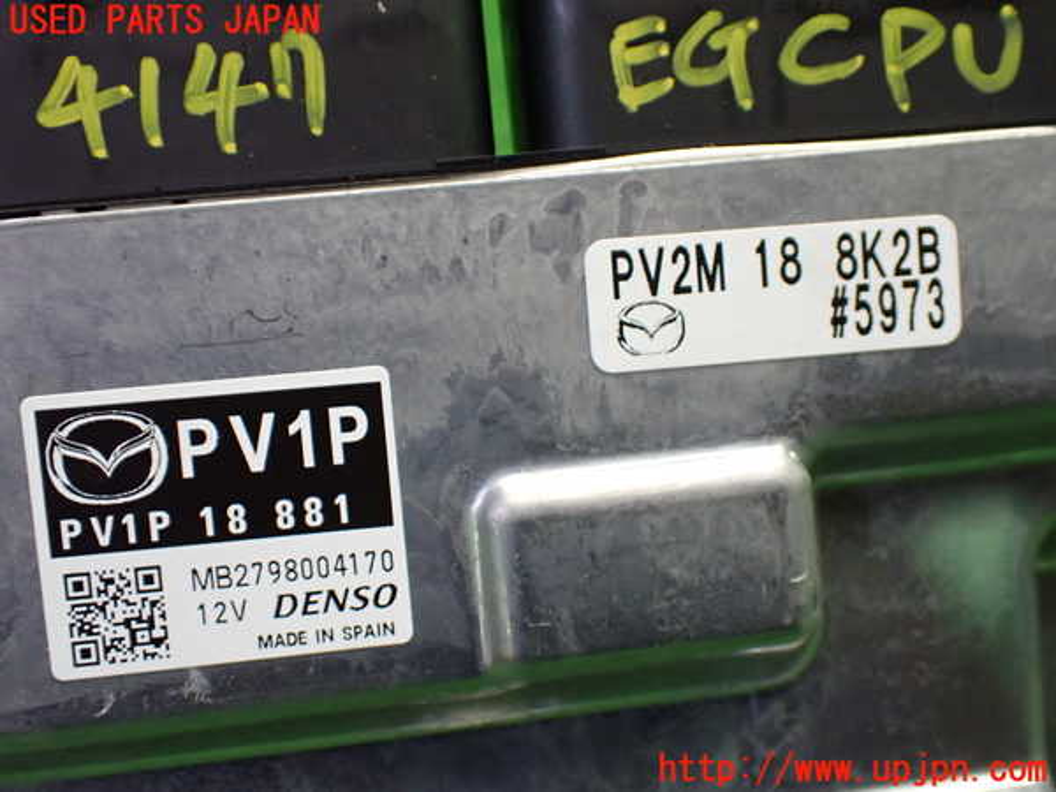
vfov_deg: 35.1
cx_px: 528
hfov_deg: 45.8
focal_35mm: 41
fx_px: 1251
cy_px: 396
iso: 800
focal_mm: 7.31
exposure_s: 1/100
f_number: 2.8
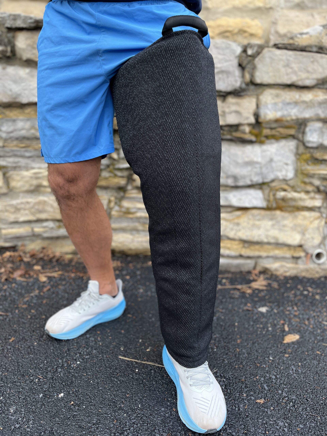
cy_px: 218
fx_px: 327
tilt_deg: -12.2
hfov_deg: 53.1
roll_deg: -1.5
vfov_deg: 67.3
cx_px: 164
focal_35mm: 26
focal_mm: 5.1
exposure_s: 1/188
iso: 40
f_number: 1.6
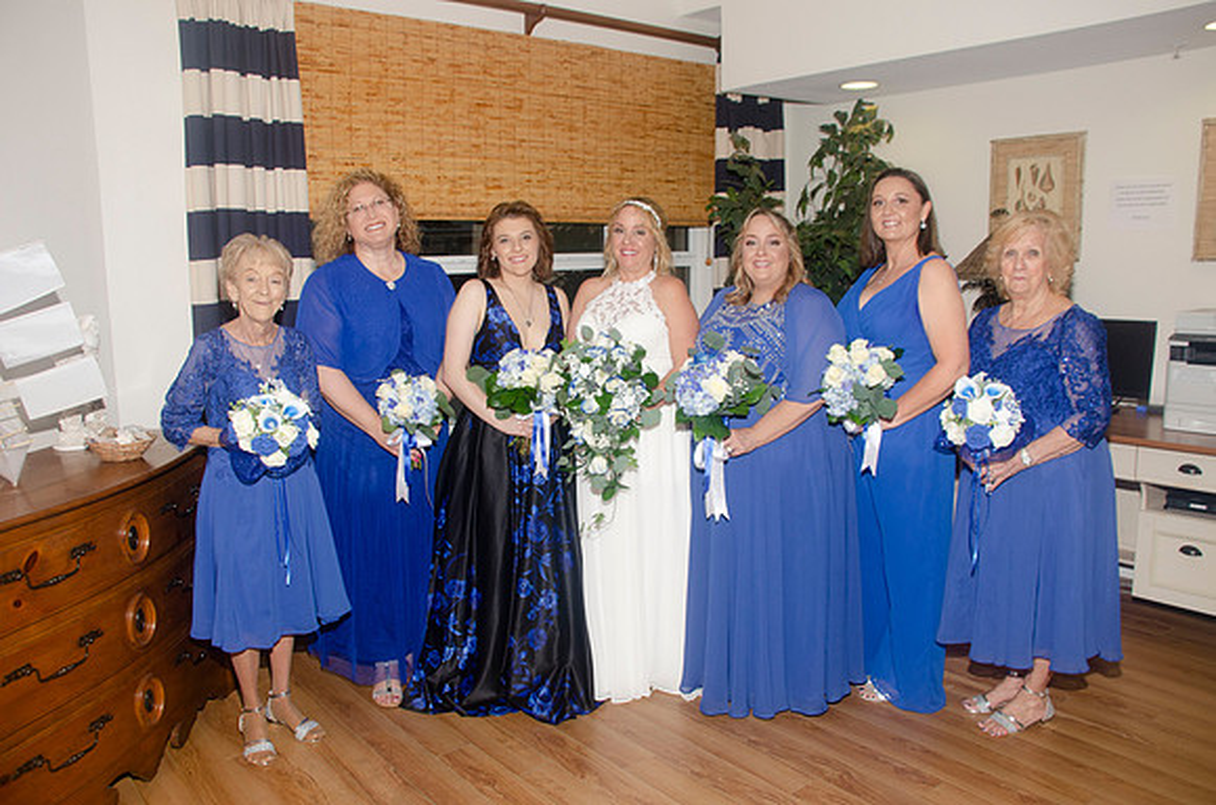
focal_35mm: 27
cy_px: 402
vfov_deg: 47.7
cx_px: 608
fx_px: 910
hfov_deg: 67.5
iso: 200
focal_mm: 18
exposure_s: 1/160
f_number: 5.6
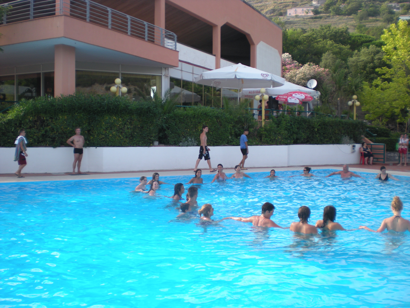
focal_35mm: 38
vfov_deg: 37.7
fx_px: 450
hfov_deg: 49.0
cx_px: 205
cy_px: 154
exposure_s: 1/256
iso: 64
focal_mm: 6.3
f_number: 3.1
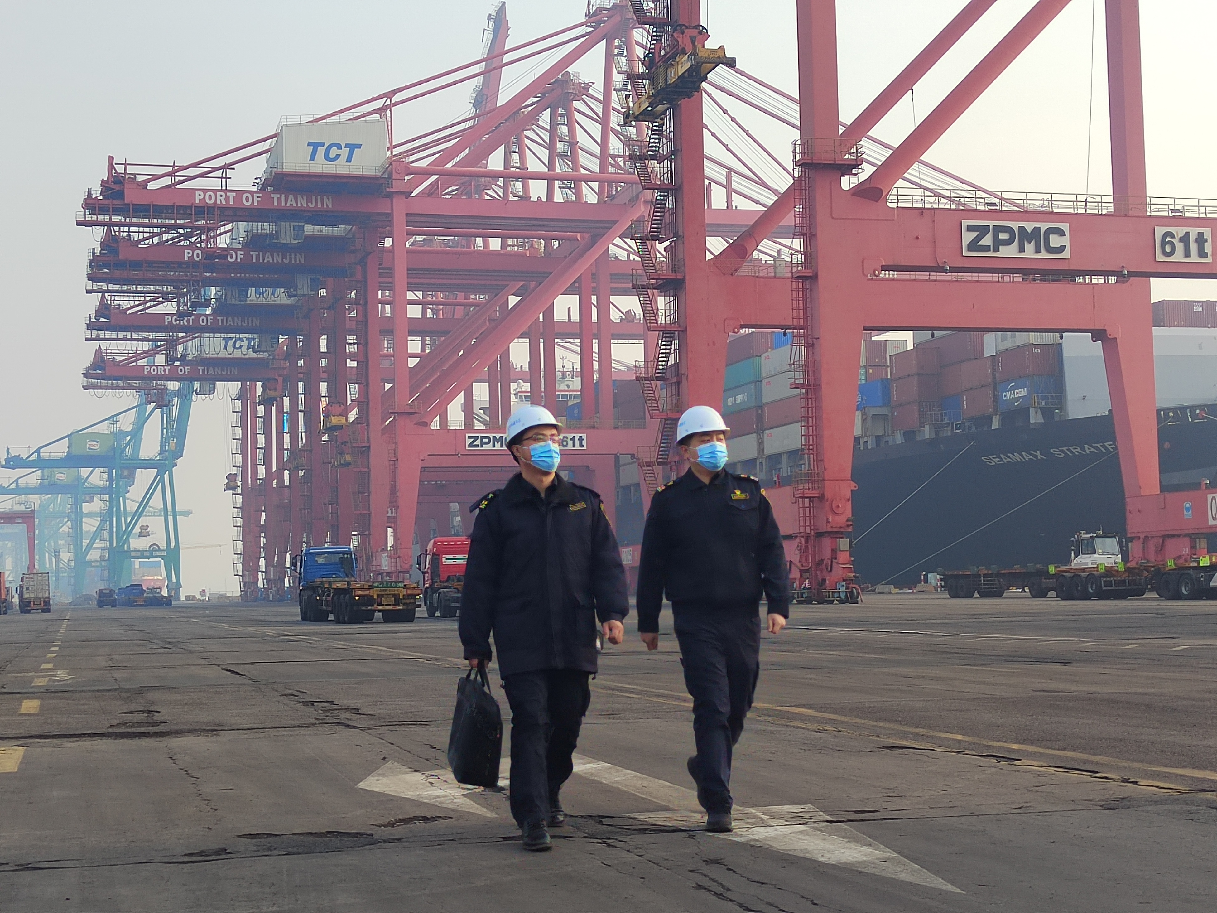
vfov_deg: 28.0
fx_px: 1828
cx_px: 608
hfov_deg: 36.8
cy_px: 456
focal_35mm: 52
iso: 403
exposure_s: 1/1703
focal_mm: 5.52
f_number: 1.9
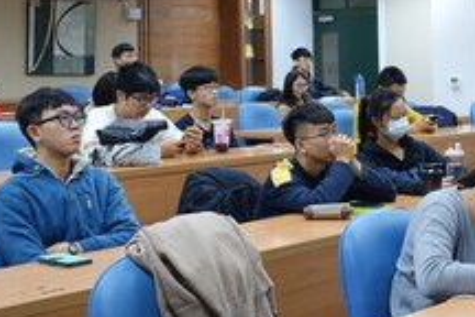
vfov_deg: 18.2
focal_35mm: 74
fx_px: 976
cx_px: 409
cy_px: 39
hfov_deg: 26.6
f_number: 2.8
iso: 320
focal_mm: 14.5
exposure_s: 1/60
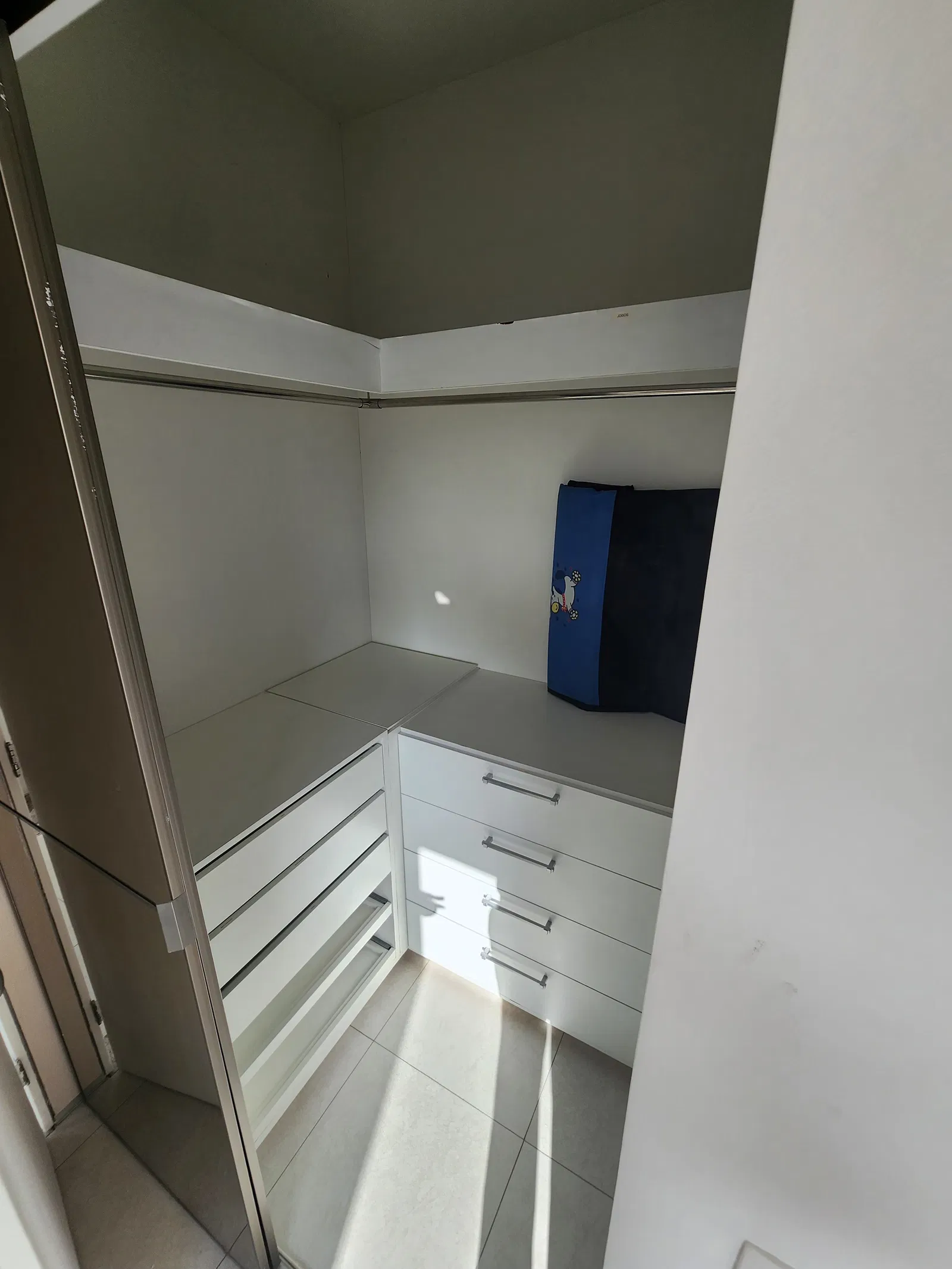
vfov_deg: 106.2
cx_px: 476
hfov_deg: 89.9
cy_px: 634
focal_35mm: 13
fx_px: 477
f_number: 2.2
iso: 50
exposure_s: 1/291
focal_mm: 2.2
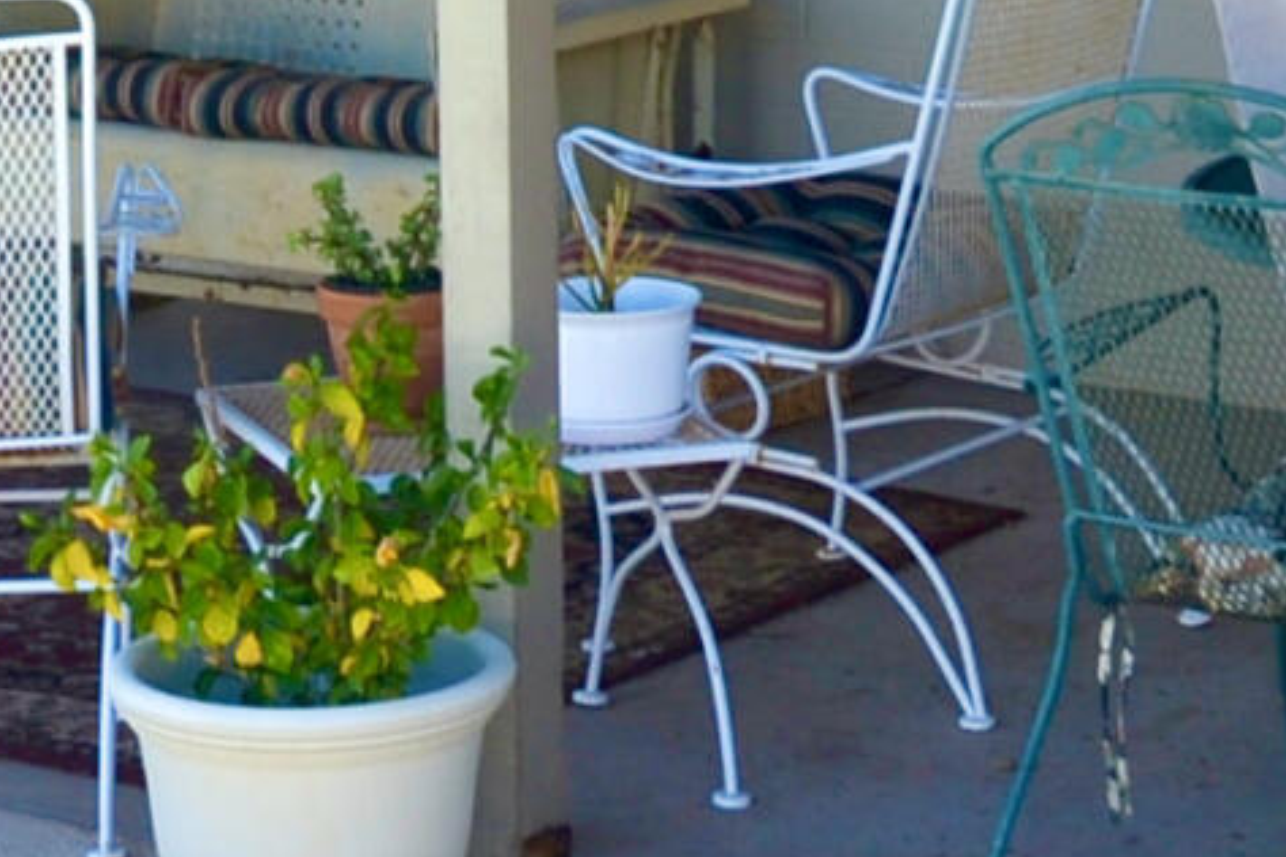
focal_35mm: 133
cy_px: -92
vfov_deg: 10.2
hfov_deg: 15.4
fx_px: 4751
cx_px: 757
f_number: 6.3
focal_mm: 14
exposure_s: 1/160
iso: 100
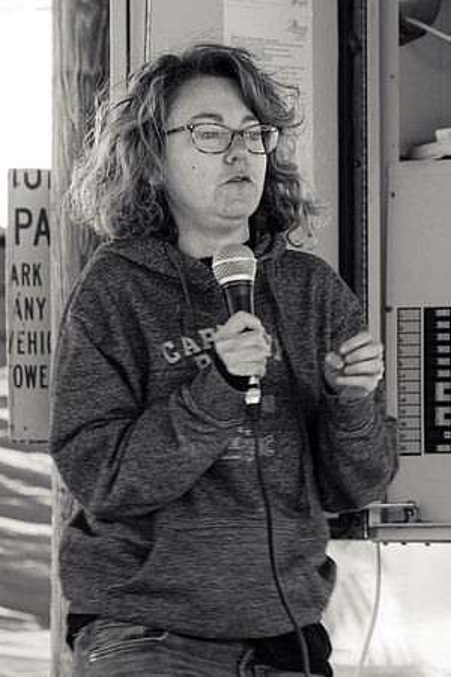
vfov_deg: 5.8
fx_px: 6698
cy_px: 376
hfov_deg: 3.9
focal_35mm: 356
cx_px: 360
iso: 80
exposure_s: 1/60
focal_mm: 120
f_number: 7.1
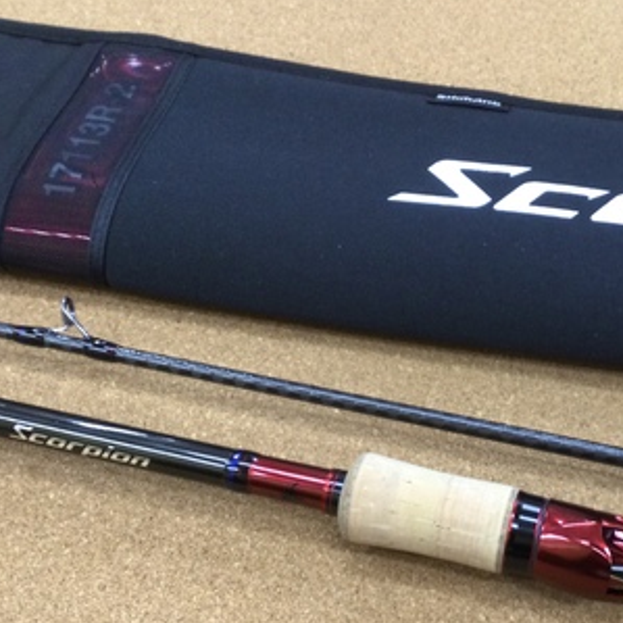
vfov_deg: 30.7
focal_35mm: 55
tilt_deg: -61.3
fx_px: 1120
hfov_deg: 30.4
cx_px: 492
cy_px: 450
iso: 64
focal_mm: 3.3
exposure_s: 1/30
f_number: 2.4
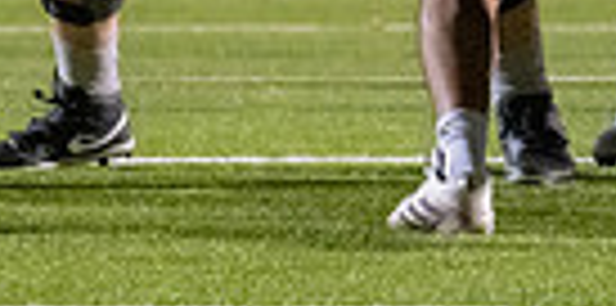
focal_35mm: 509
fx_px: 8090
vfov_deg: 2.2
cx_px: -521
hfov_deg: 4.3
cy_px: -201
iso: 10000
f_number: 2.8
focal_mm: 98
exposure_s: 1/1250
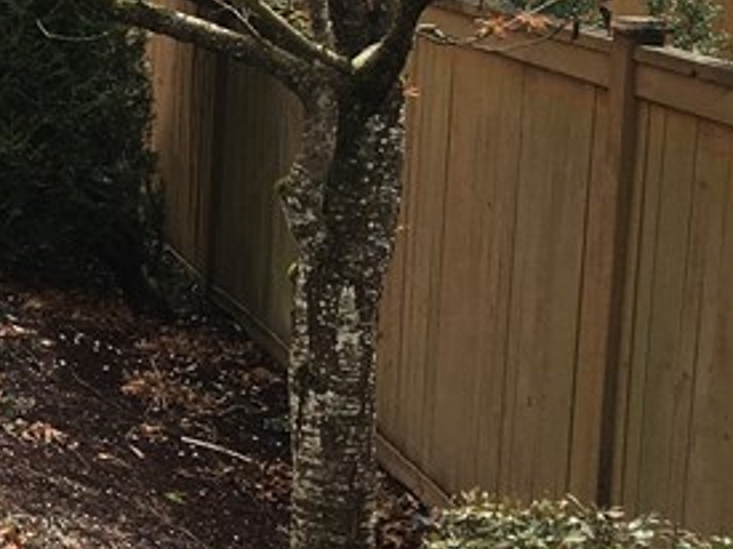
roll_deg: +0.0
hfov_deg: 16.0
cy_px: 160
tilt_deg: -8.3
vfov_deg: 13.7
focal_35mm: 108
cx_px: -498
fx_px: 2286
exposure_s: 1/754
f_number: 2.2
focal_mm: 4.15
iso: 25
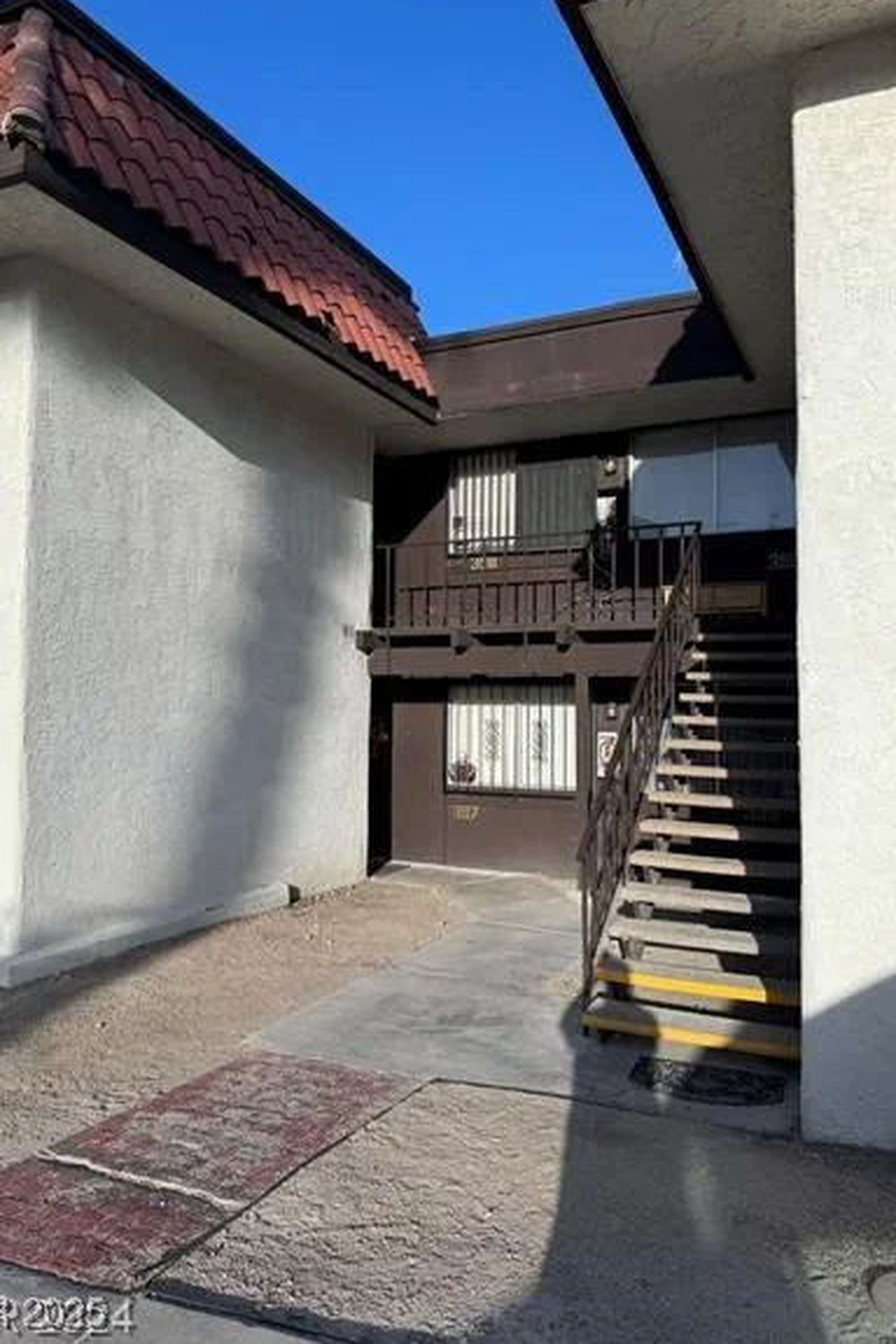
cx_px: 450
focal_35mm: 26
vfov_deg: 69.4
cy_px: 651
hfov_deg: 49.6
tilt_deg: +3.2
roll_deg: -1.0
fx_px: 971
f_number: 1.78
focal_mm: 6.76
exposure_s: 1/4049
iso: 80
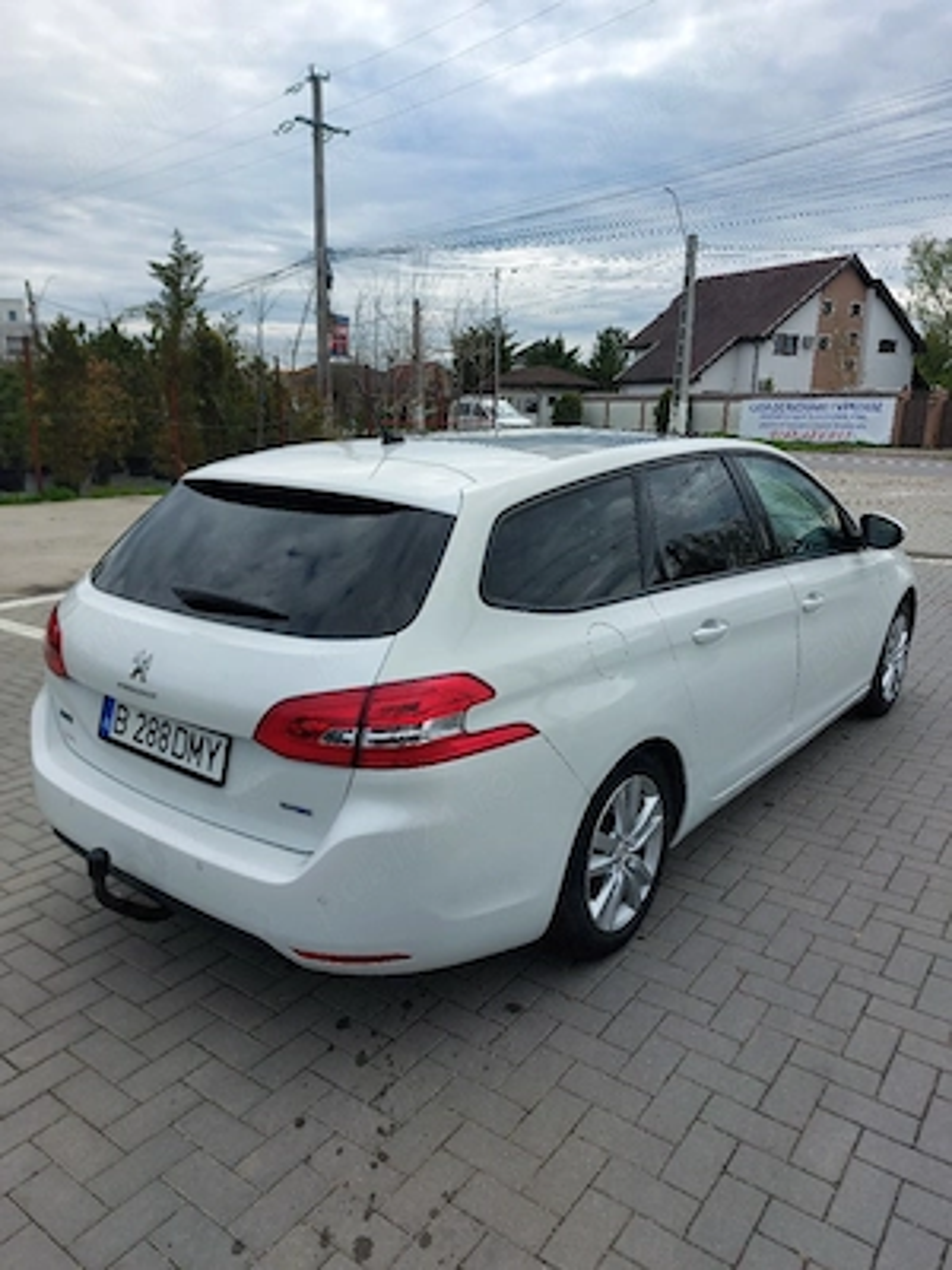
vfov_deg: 69.4
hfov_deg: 54.9
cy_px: 635
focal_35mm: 25
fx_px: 917
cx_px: 476
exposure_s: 1/1111
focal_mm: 5.23
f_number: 1.8
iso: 25
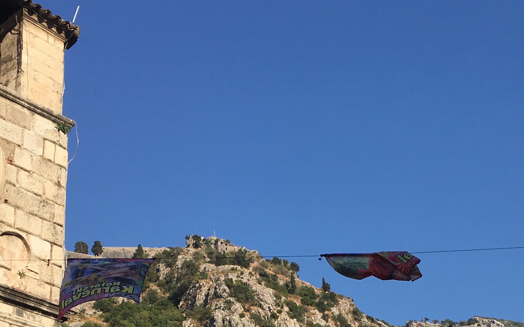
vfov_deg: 18.5
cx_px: 301
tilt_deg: +20.4
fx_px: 957
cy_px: 376
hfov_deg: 30.6
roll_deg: +4.3
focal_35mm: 67
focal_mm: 4.15
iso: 25
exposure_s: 1/1748
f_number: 2.2
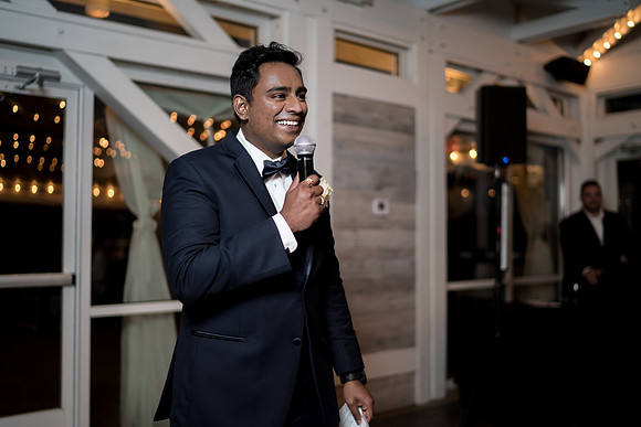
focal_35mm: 37
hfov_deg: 51.9
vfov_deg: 35.9
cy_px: 214
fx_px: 659
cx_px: 320
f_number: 1.4
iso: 250
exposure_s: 1/200
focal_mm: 35
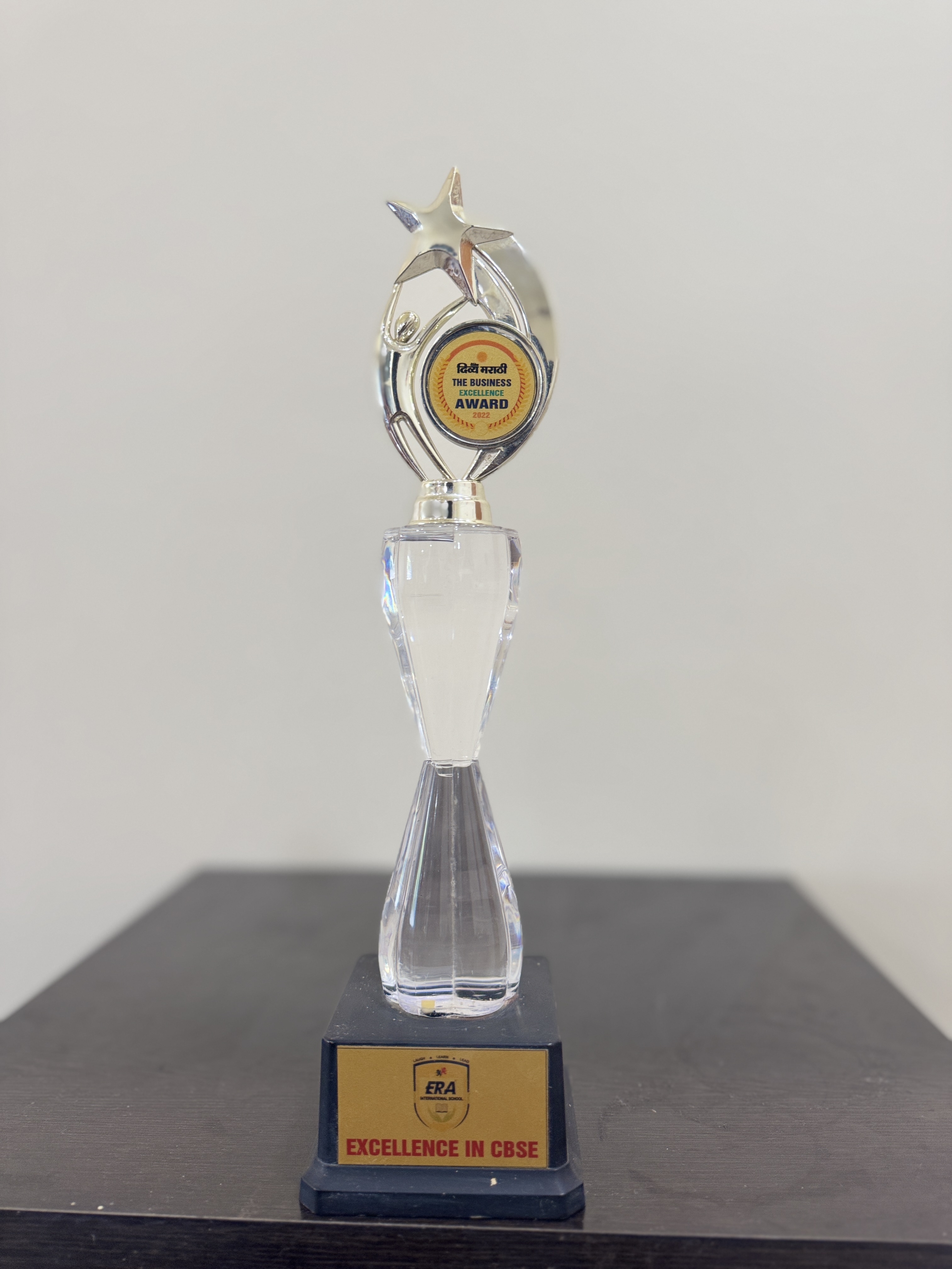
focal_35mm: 24
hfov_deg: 56.8
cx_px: 476
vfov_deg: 71.6
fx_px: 880
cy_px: 634
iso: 125
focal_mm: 6.76
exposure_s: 1/50
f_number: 1.78
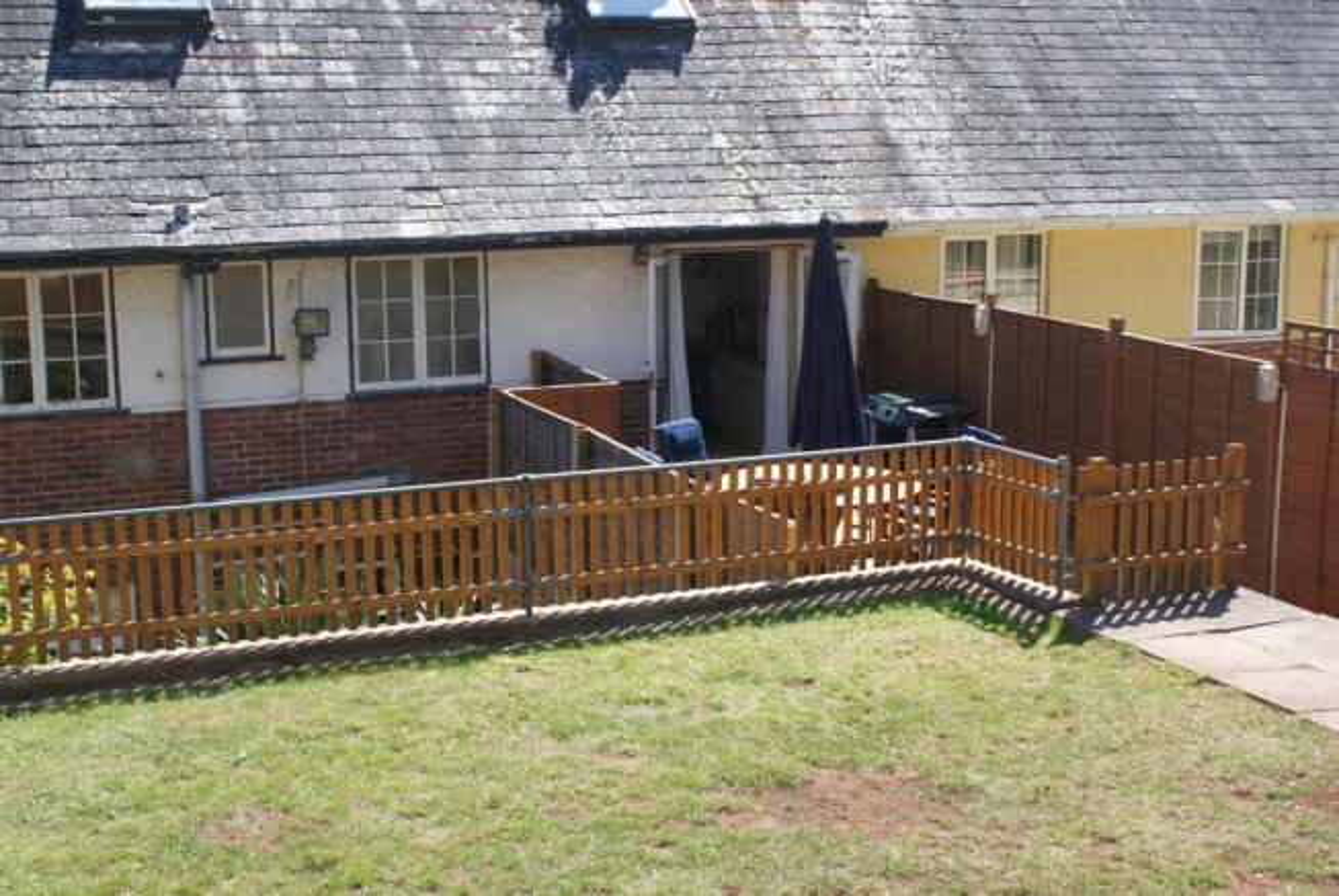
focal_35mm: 45
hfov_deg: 43.6
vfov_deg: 29.9
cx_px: 670
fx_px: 1676
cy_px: 448
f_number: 10
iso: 100
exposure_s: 1/80
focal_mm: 30
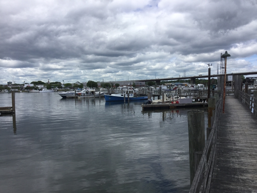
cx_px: 128
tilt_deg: -4.7
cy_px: 96
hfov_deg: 58.4
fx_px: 230
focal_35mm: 31
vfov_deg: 45.4
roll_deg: +0.3
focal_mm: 3.3
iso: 25
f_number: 2.4
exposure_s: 1/1631
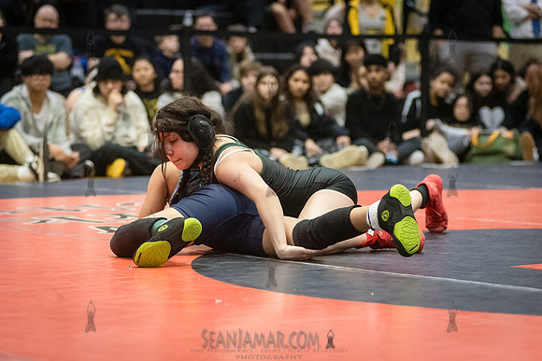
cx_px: 251
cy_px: 178
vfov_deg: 11.2
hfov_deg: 16.7
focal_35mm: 123
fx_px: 1847
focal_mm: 105
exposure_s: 1/640
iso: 8000
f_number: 3.2
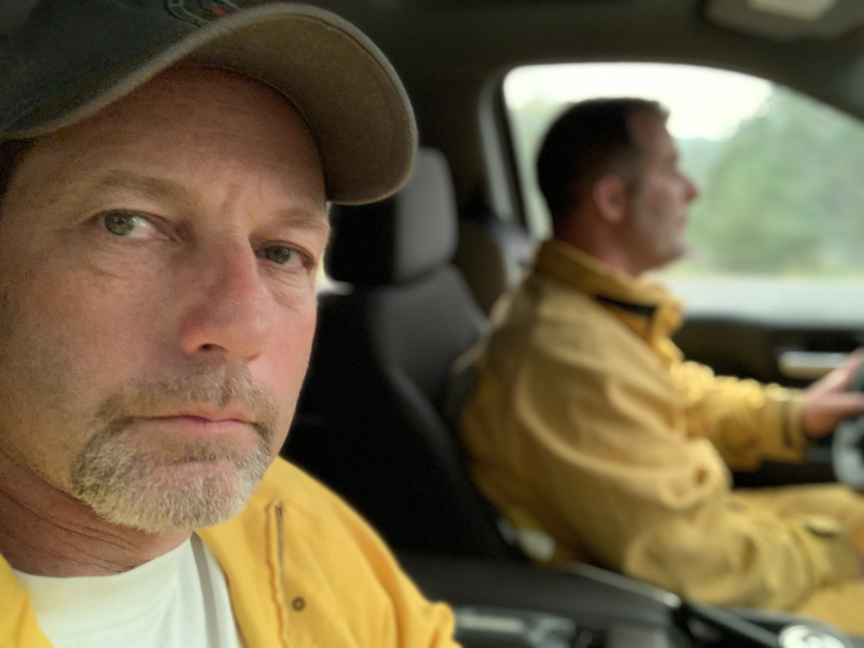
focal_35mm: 32
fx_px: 799
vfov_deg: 44.2
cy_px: 324
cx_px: 432
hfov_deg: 56.8
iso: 250
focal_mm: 2.87
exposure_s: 1/60
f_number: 2.2
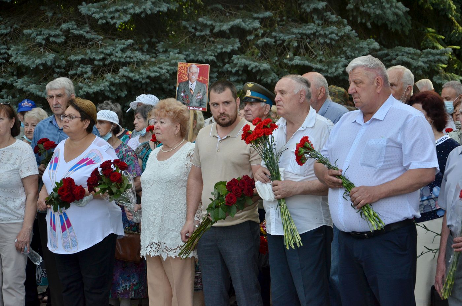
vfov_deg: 13.0
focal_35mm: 105
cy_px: 153
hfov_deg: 19.5
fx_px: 1345
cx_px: 231
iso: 640
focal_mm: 70
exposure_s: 1/800
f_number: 7.1
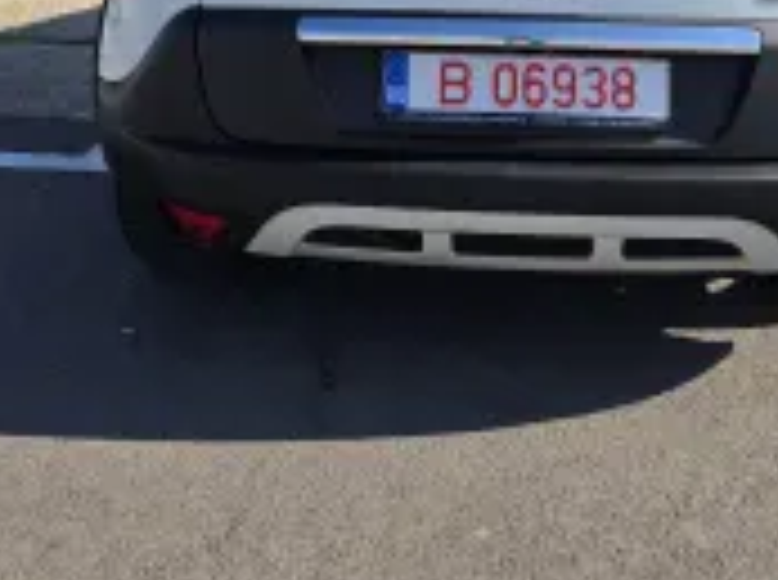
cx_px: 517
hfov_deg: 39.3
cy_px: -4
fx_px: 1077
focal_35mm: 48
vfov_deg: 28.3
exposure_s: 1/3687
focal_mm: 6.3
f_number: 1.7
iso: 80
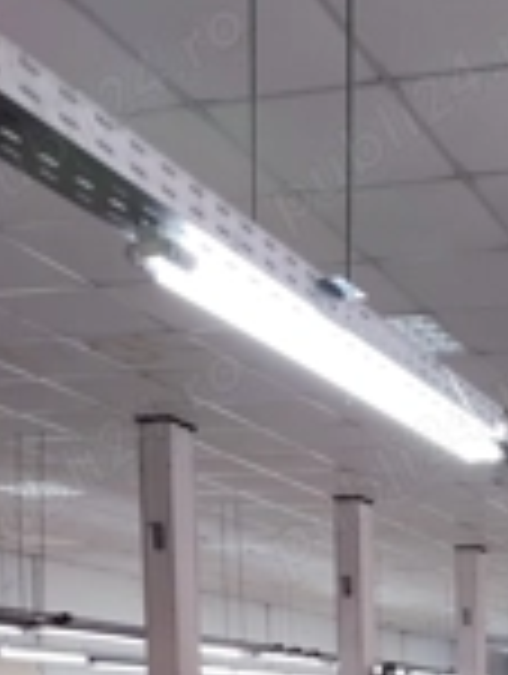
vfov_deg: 25.9
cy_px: 878
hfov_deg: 21.7
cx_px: 571
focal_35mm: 64
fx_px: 1249
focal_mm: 5.25
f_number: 1.75
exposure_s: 1/33.3
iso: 252
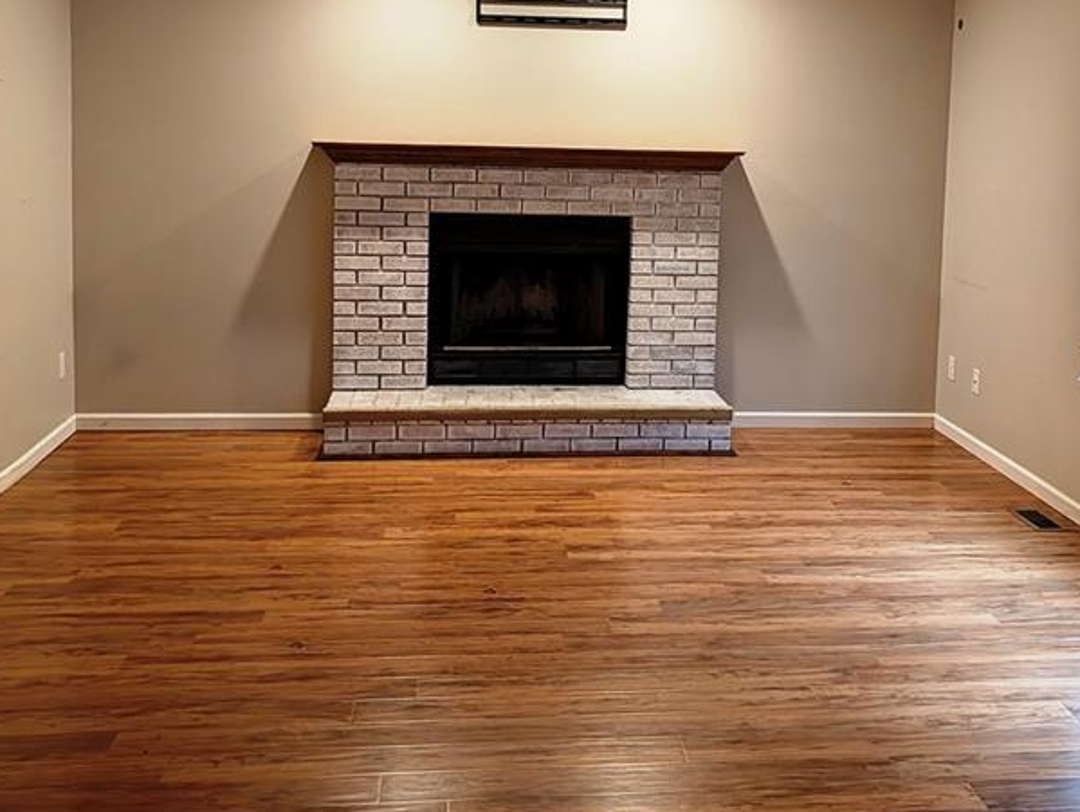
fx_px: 1280
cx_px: 626
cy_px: 226
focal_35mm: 41
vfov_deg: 34.6
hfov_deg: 45.6
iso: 32
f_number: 1.68
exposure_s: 1/60
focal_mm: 6.9
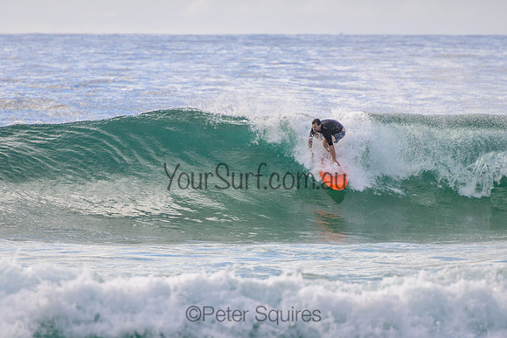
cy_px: 169
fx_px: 7750
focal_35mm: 550
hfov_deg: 3.7
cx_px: 234
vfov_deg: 2.5
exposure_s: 1/2000
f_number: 5.6
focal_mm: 400
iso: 320
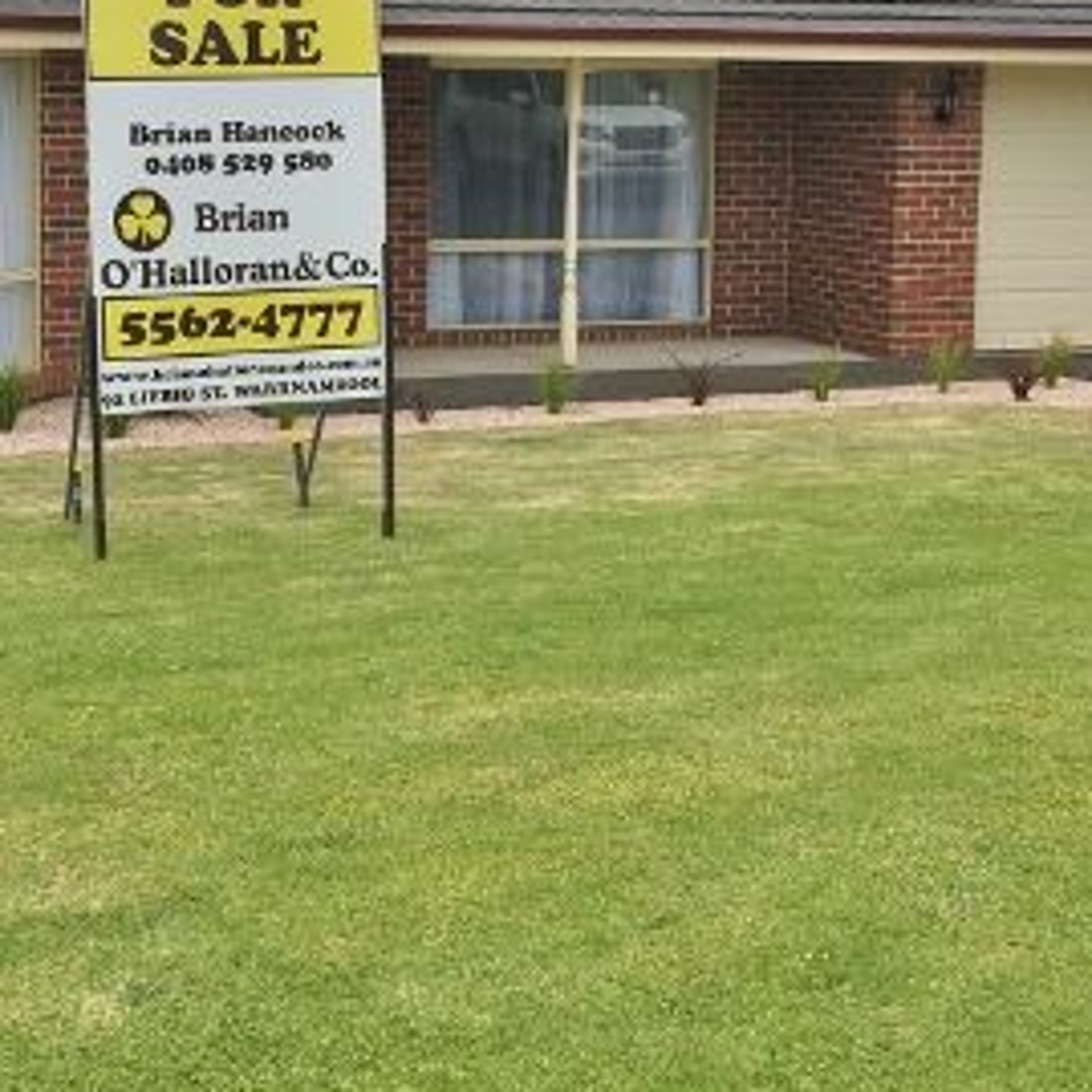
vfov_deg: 27.9
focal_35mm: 61
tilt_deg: -6.8
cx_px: 390
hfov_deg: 28.0
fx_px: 2177
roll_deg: -1.1
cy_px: 331
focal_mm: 4.15
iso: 25
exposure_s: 1/2747
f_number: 2.2
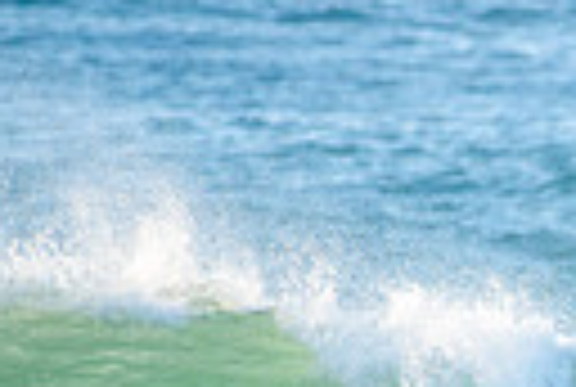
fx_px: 36276
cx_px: 927
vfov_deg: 0.6
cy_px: 596
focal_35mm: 2262
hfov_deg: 0.9
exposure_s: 1/1600
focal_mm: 500
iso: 450
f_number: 5.6
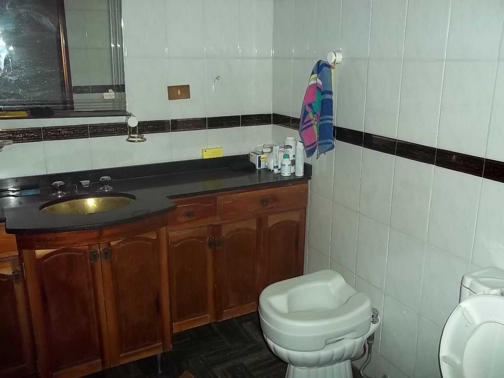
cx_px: 252
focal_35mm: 32
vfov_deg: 44.2
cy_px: 189
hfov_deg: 56.8
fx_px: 466
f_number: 2.9
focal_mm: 5.7
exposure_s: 1/30
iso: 80
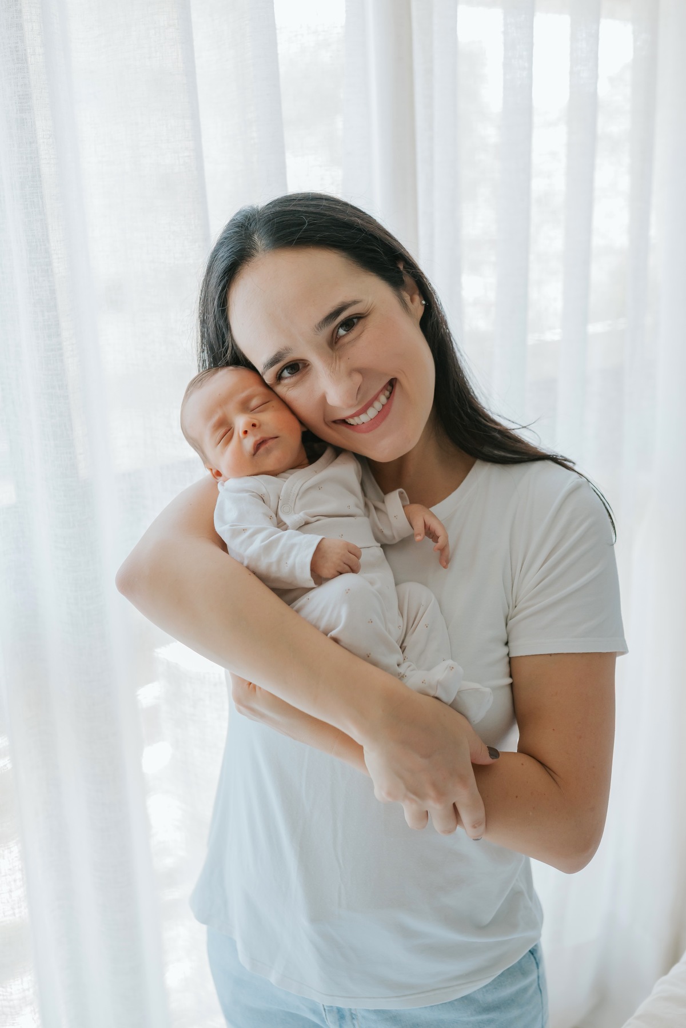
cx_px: 343
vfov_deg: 54.4
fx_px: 1000
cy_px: 514
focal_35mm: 35
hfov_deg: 37.9
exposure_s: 1/400
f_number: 2.8
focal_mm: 35
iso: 1000
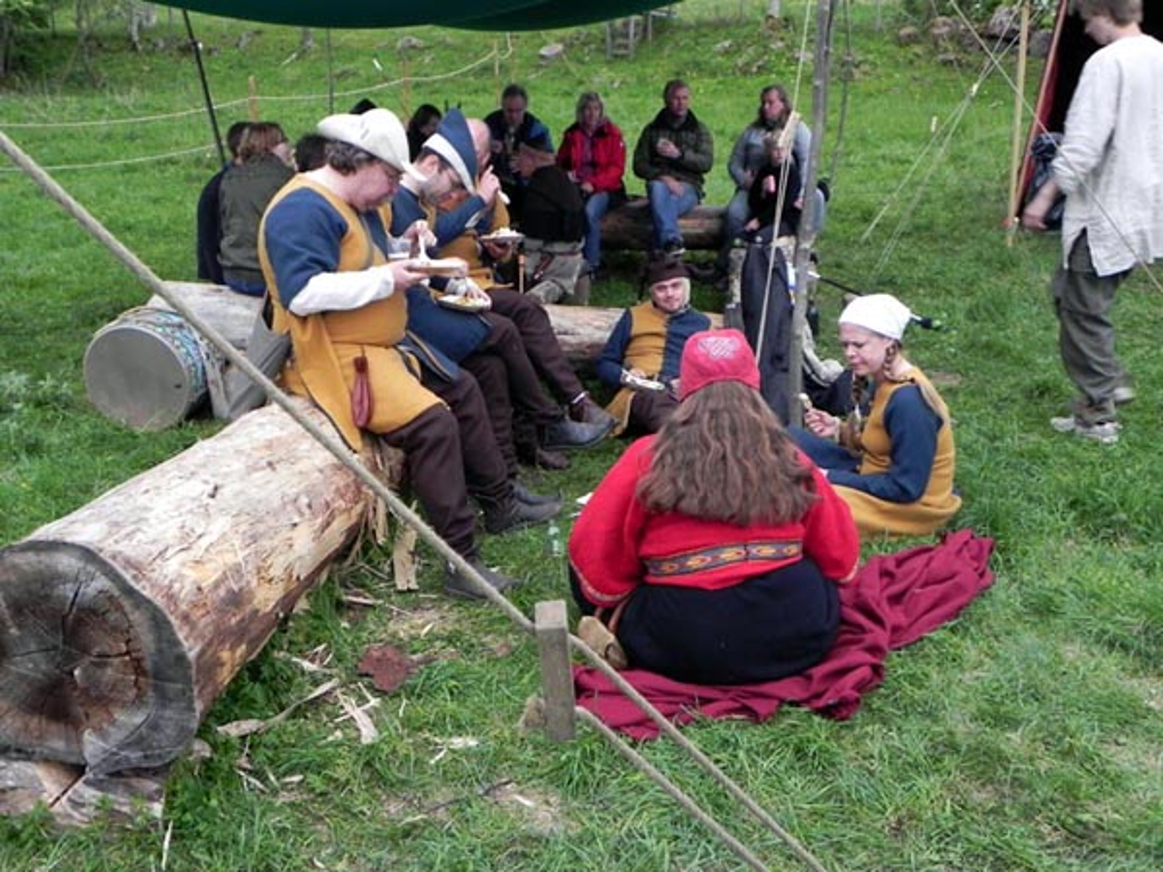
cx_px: 582
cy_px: 436
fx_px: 1243
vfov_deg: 38.7
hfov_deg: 50.1
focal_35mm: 37
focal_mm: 6.6
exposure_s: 1/58.2
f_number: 3.2
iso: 160
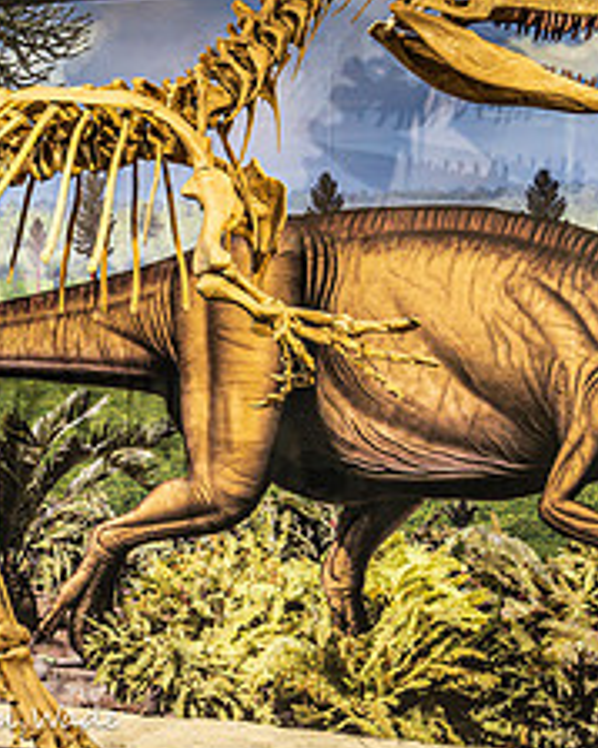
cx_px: 13
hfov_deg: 20.4
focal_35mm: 73
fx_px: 1616
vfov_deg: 25.8
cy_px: 206
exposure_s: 1/160
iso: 640
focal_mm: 30
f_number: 4
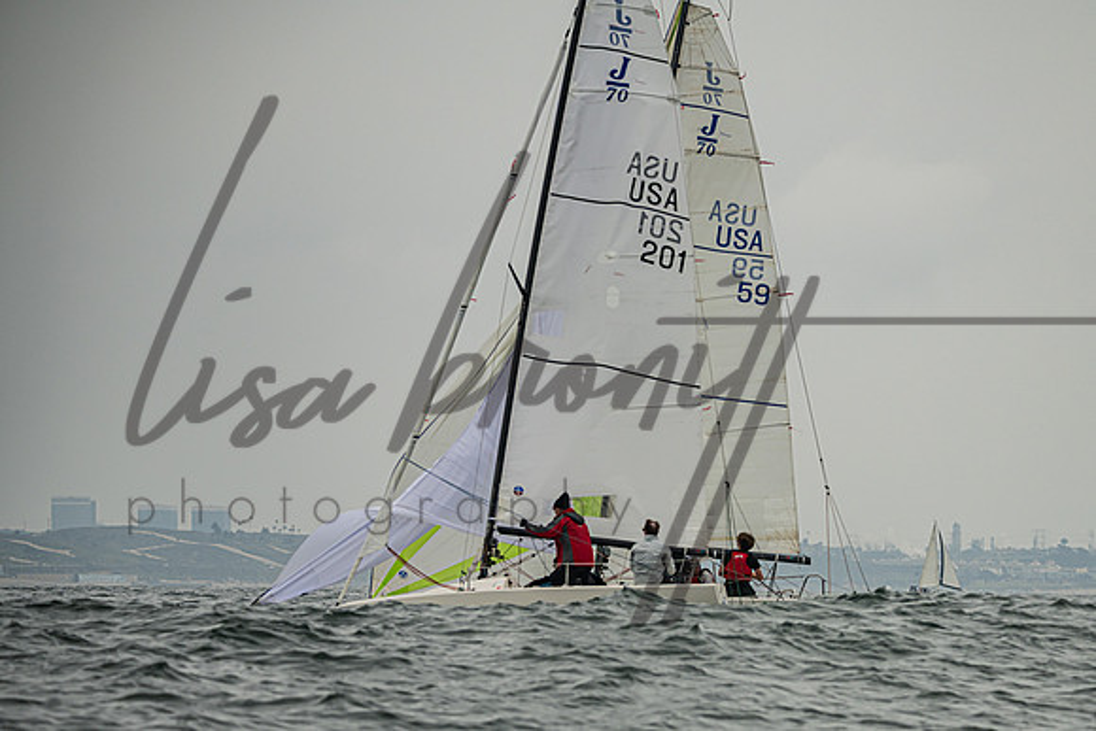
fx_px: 6996
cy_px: 494
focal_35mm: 230
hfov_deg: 9.0
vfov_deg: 6.0
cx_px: 741
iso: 180
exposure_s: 1/4000
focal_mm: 170
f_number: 4.8
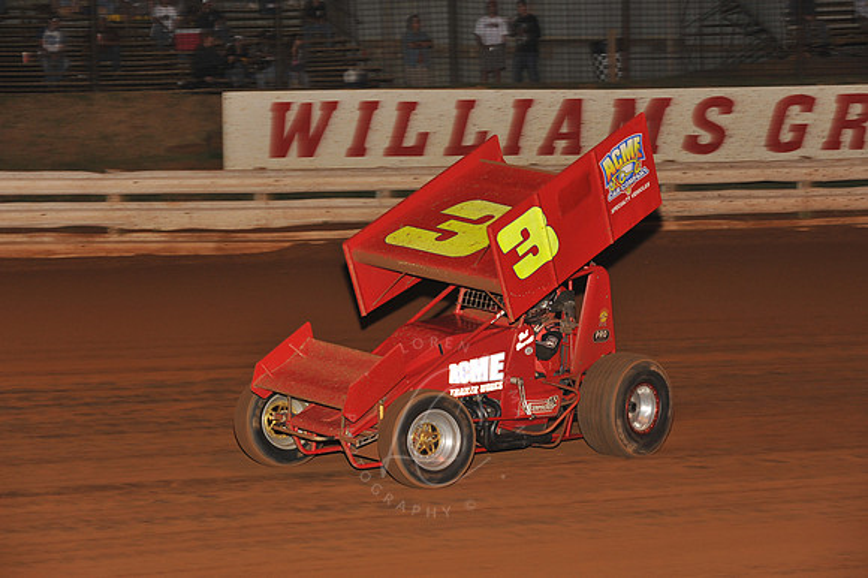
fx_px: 2699
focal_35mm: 112
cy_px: 289
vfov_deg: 12.2
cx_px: 434
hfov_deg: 18.3
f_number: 6.3
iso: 800
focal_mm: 112
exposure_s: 1/250
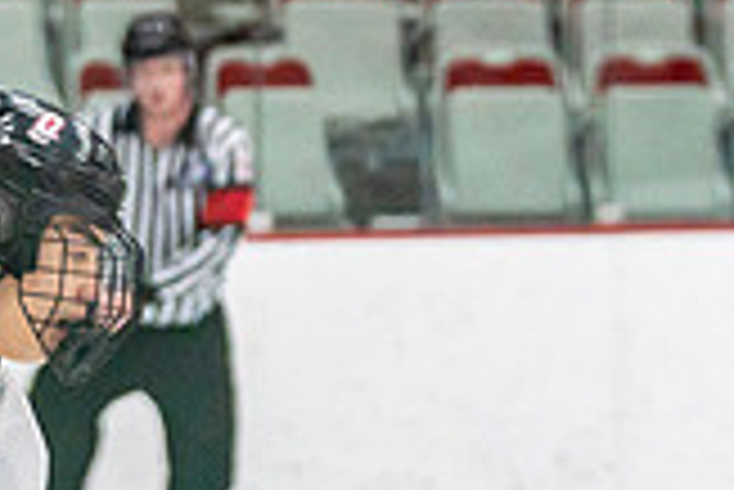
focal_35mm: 401
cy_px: 591
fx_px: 8183
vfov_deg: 3.4
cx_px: -39
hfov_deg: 5.1
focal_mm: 100
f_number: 2.8
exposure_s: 1/1250
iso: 3200
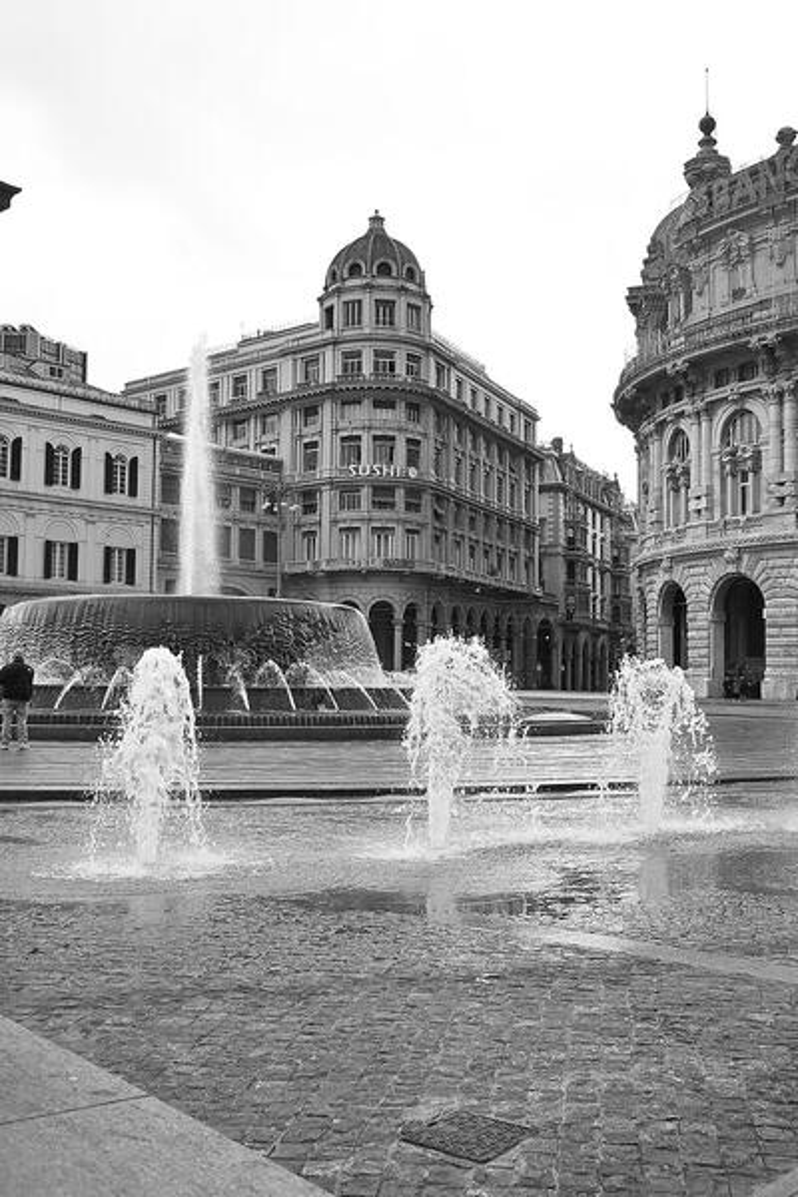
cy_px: 598
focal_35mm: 37
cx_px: 399
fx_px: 1222
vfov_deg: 52.2
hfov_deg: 36.2
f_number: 8
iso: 400
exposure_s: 1/200
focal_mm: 24.5
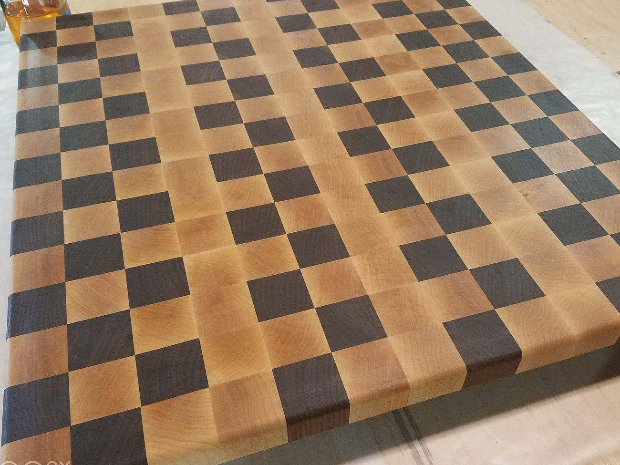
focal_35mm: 32
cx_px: 333
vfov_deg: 44.1
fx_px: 573
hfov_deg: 56.8
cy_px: 248
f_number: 1.7
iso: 200
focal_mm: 4.2
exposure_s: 1/60
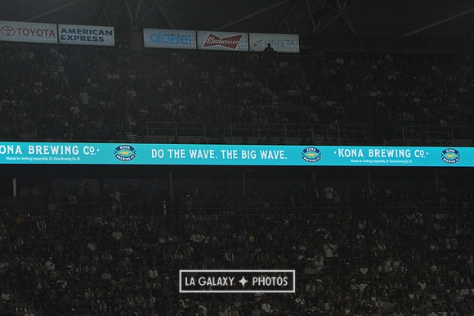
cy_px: 158
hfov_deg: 11.8
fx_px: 2303
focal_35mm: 175
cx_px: 237
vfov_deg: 7.8
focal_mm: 175
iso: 3200
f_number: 13
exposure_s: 1/640
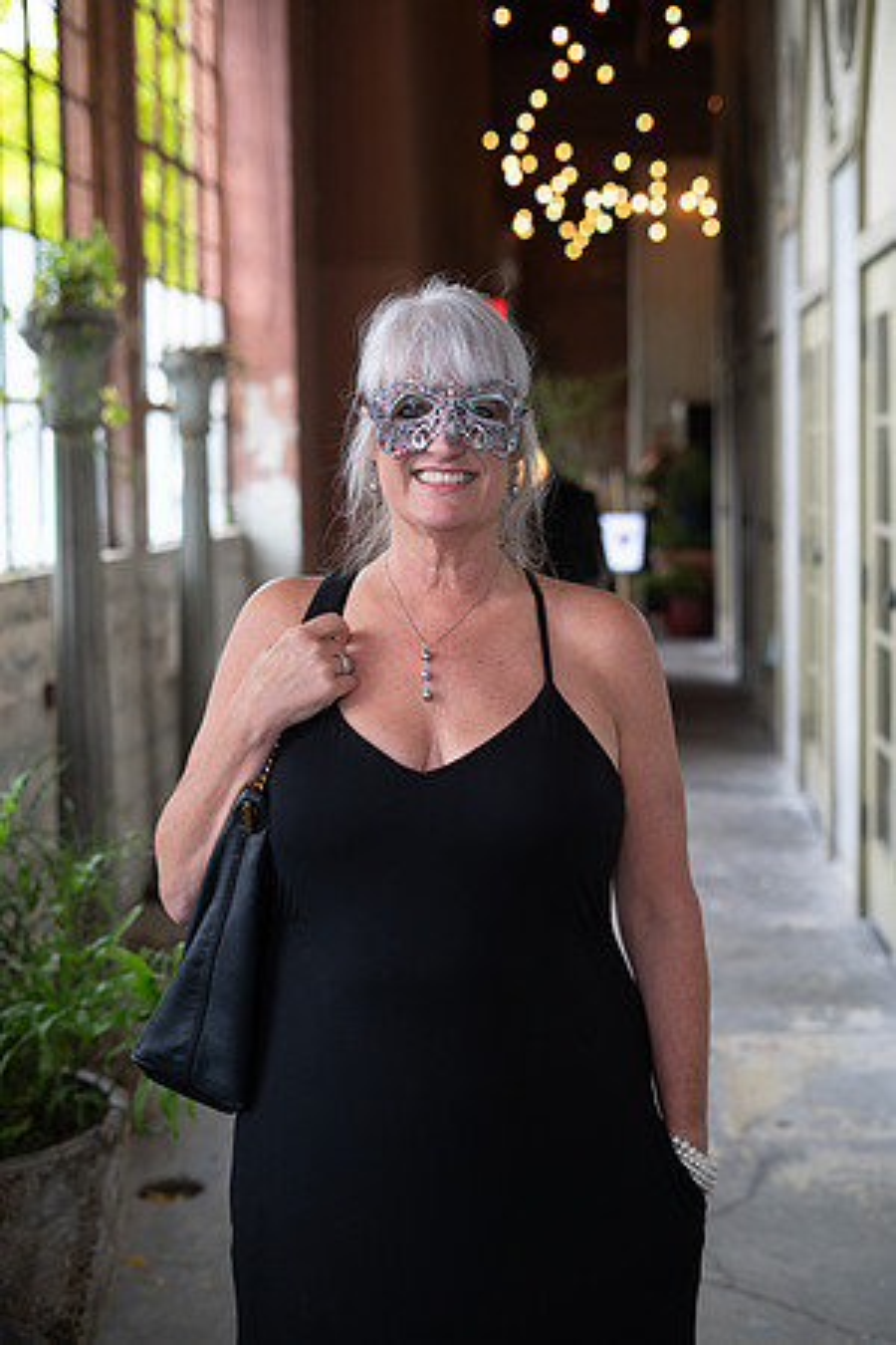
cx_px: 448
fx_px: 1867
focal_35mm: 50
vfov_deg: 39.6
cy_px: 672
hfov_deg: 27.0
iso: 400
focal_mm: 50
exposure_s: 1/100
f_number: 2.8
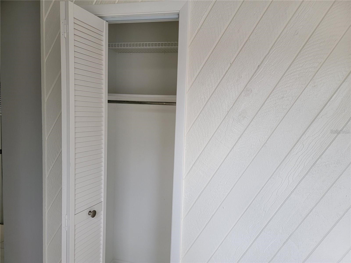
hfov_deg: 71.6
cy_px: 132
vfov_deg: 56.8
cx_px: 176
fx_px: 243
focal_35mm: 24
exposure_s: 1/120
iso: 125
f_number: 1.8
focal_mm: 6.7
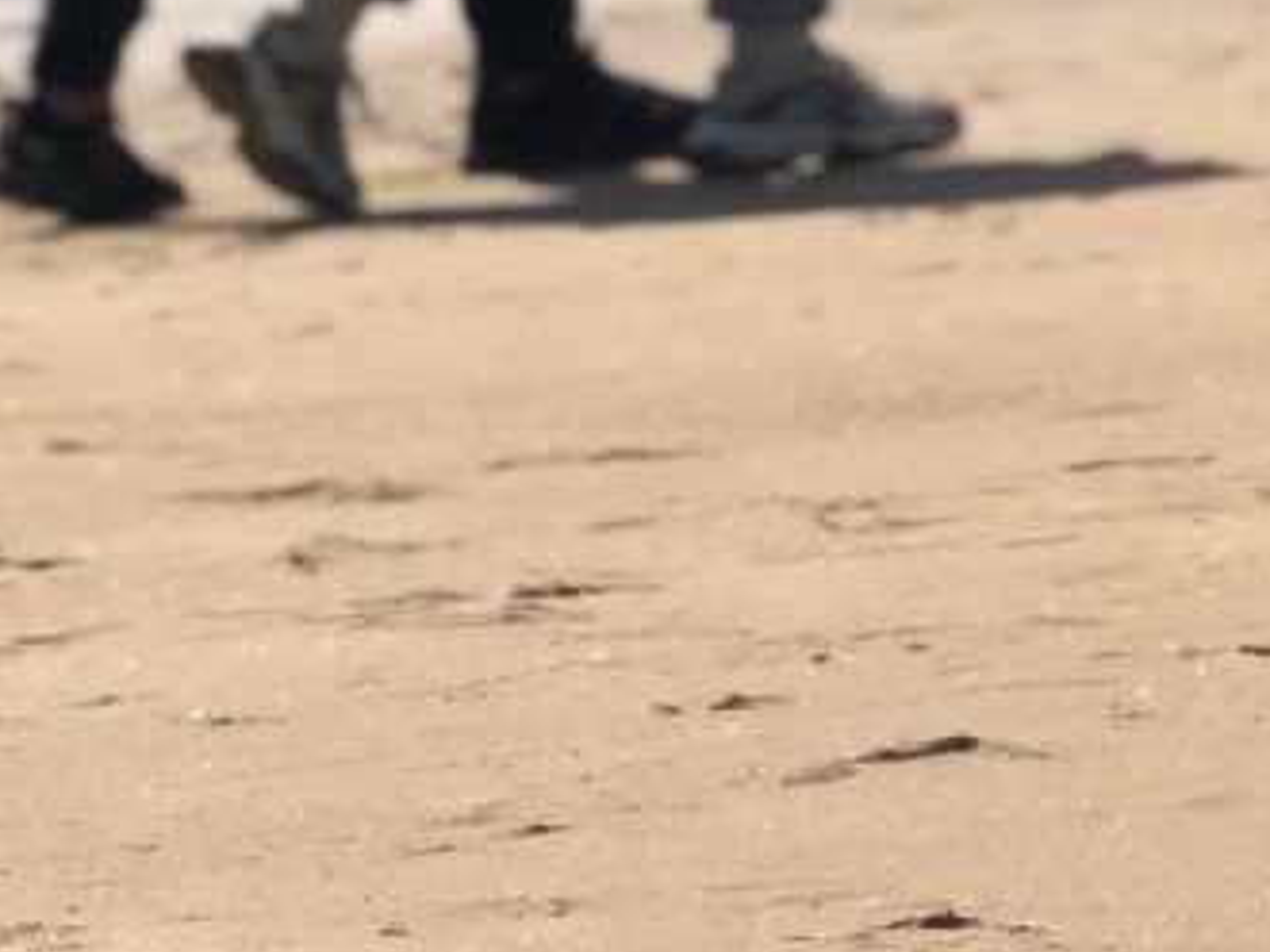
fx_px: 12726
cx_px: -2337
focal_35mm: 347
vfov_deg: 4.3
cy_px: 568
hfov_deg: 5.4
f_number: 2.8
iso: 20
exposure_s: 1/1715
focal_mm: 6.6
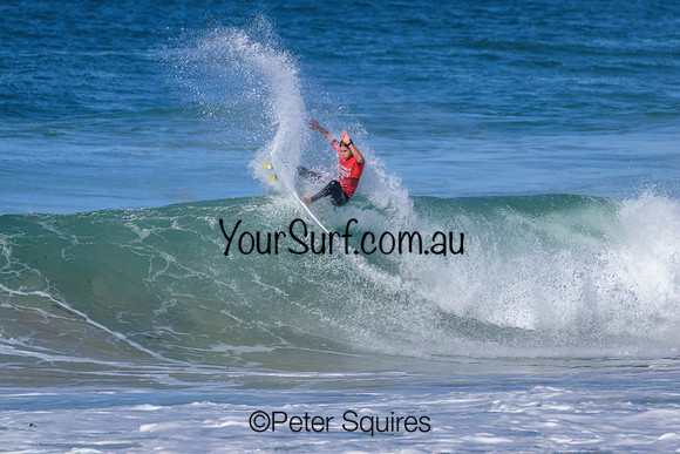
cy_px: 227
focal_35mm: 1000
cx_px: 340
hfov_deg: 2.1
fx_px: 18892
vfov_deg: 1.4
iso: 1100
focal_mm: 1000
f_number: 11
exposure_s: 1/3200
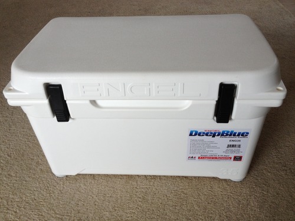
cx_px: 148
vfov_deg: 40.7
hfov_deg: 52.6
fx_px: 298
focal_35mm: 35
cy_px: 110
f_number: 2.4
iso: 80
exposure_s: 1/40
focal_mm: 4.28
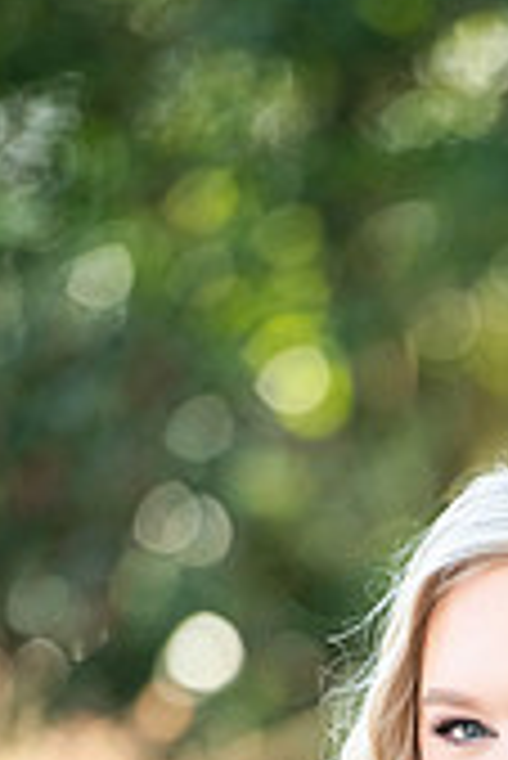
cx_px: 661
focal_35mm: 532
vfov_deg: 3.9
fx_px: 11237
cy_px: 940
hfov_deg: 2.6
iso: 640
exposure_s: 1/1250
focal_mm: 200
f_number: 3.5
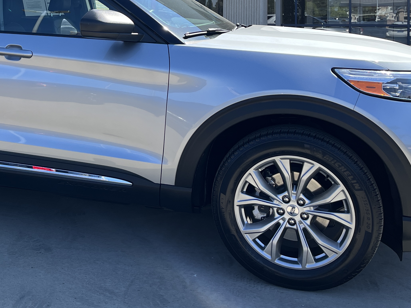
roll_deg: -0.2
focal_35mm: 51
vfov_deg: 27.4
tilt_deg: +2.3
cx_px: 83
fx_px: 606
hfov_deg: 36.2
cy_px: 26
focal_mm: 5.1
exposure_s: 1/1339
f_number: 1.6
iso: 50
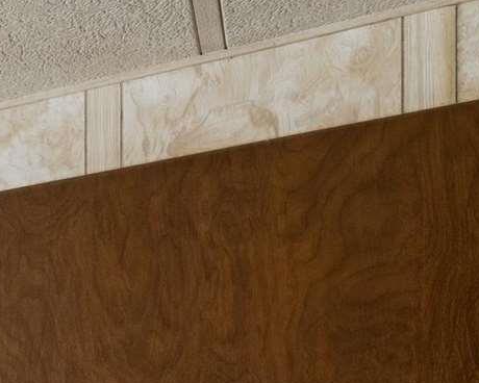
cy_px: 713
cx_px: -891
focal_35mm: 98
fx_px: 1386
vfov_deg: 13.8
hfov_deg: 11.9
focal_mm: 15.6
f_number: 13
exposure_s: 1/5
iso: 400
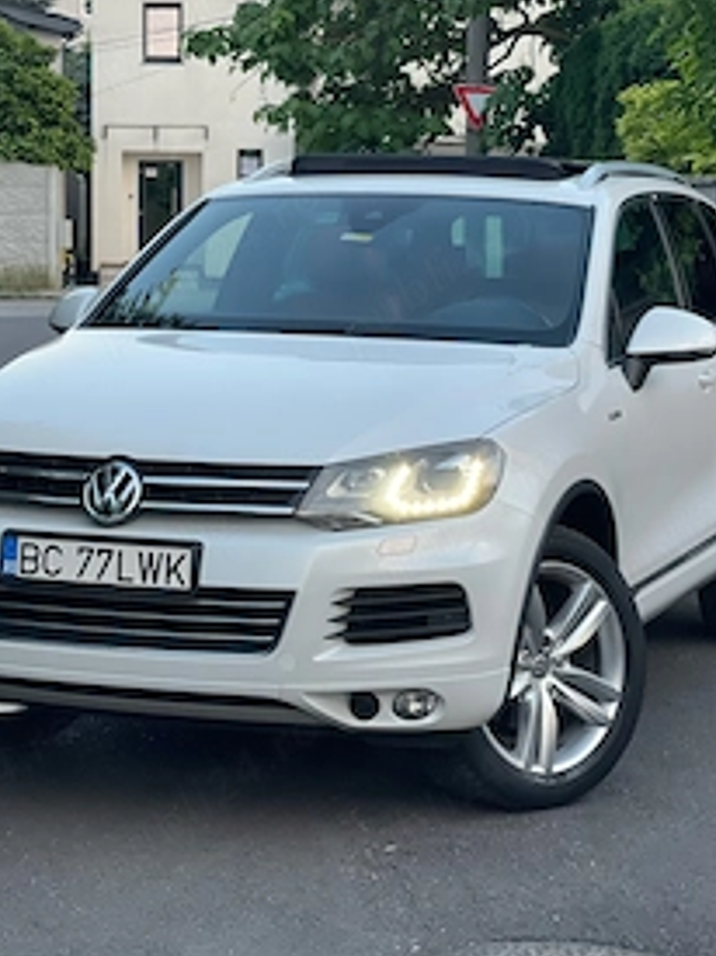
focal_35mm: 93
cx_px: 330
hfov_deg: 15.9
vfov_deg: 21.0
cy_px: 323
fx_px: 2567
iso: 160
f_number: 2.2
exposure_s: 1/121
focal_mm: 7.5
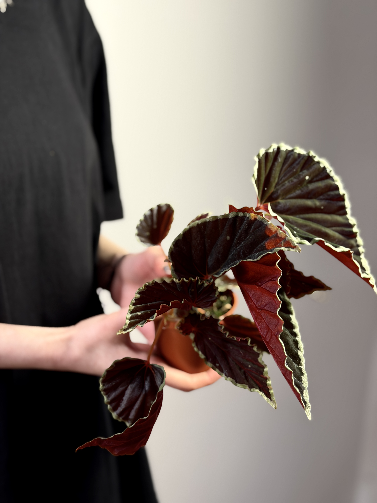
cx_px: 188
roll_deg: -4.4
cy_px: 252
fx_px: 697
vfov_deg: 39.7
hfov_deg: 30.3
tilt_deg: -12.4
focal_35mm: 48
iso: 50
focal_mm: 6.76
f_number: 1.78
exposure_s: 1/50
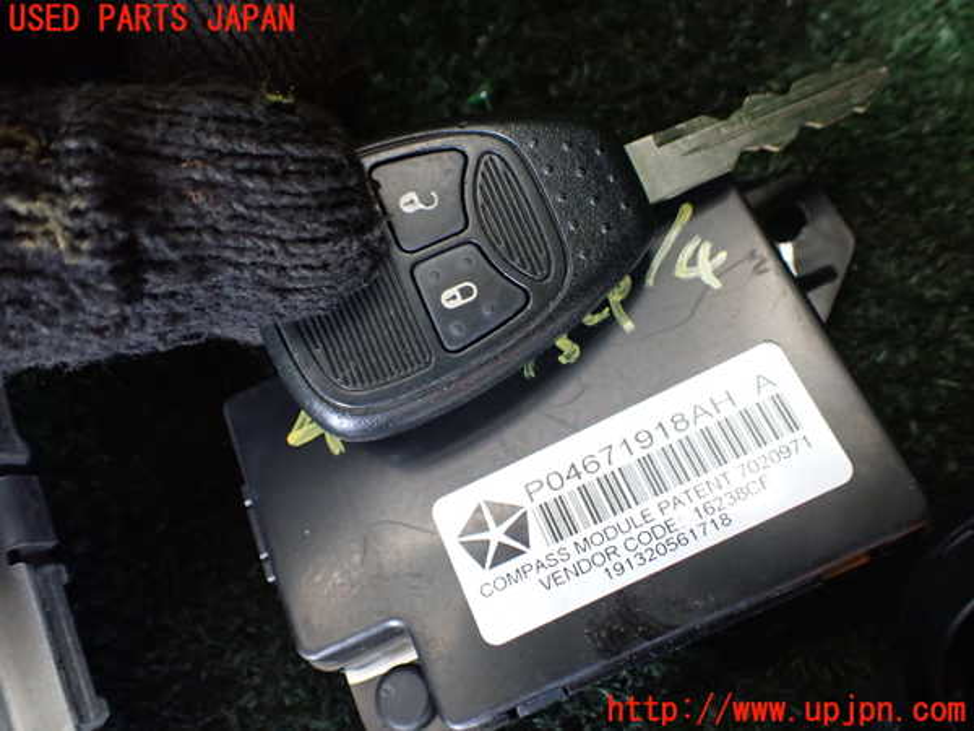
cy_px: 366
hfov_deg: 60.0
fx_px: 844
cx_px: 487
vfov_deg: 46.8
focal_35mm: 30
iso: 800
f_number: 2.3
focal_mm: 5.4
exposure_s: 1/125
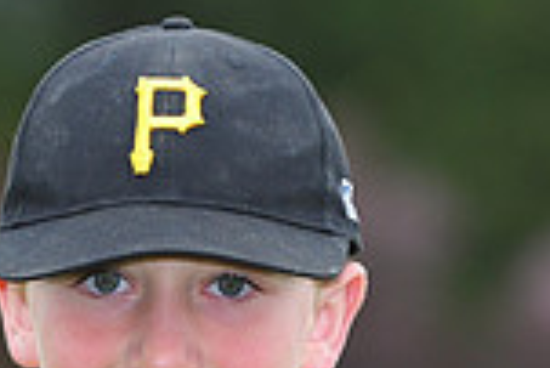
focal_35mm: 671
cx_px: 182
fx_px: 10261
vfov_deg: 2.1
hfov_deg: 3.1
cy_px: 539
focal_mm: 175
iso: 400
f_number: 5
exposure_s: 1/400
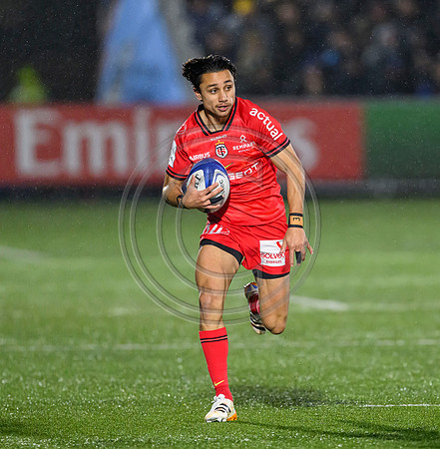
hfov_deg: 2.6
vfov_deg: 2.6
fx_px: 9874
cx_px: 308
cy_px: 242
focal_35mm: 680
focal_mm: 400
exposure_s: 1/2500
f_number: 3.2
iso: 5000
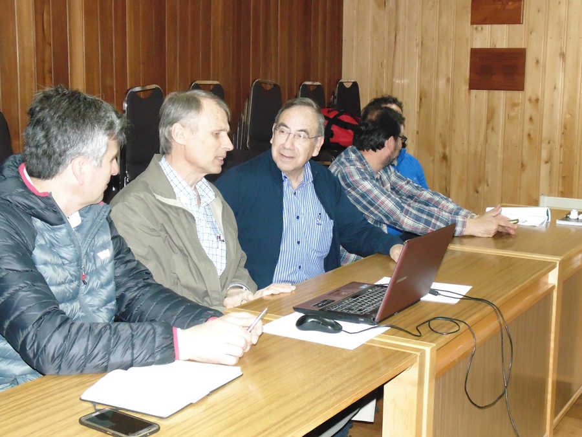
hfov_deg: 36.2
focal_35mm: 53
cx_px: 291
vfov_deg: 27.5
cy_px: 218
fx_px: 891
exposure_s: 1/60
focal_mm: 9.5
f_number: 3.9
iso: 800
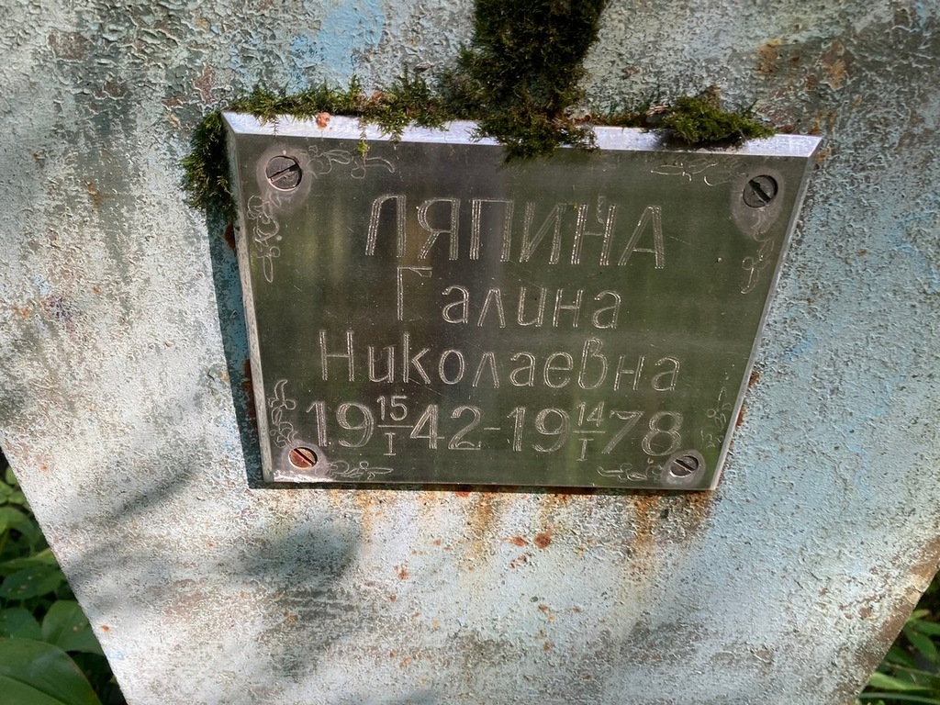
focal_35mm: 26
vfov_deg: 53.1
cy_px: 352
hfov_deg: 67.3
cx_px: 470
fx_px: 706
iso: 64
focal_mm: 4.25
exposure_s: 1/122
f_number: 1.8
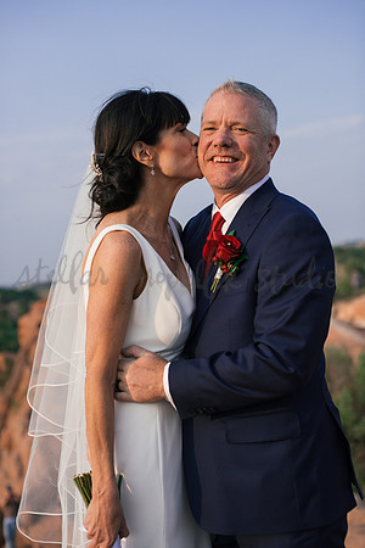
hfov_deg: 27.0
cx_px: 182
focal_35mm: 50
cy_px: 274
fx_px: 760
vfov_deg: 39.6
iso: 125
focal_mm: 50
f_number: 2.8
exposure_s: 1/1250
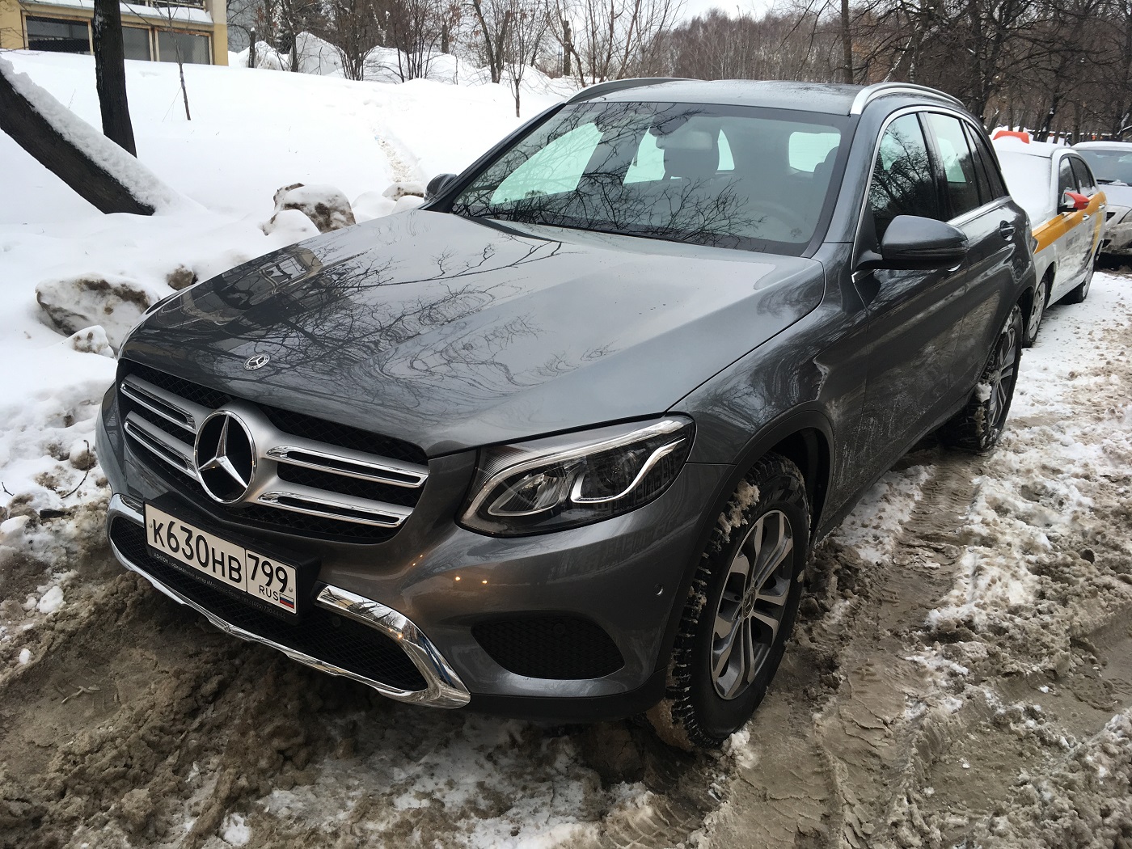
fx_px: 948
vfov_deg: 48.2
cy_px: 424
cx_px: 566
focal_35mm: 29
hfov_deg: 61.7
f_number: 2.2
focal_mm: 4.15
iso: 25
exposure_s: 1/100
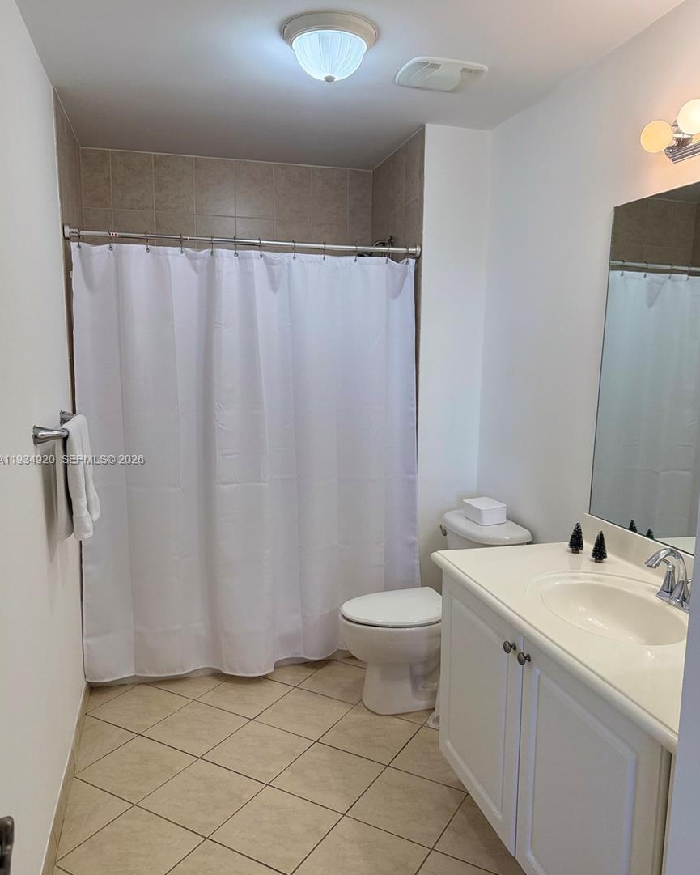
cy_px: 461
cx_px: 358
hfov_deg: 54.9
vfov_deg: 66.0
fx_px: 673
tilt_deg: -8.3
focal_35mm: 26
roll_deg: -0.9
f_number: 1.78
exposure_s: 1/237
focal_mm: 6.76
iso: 200
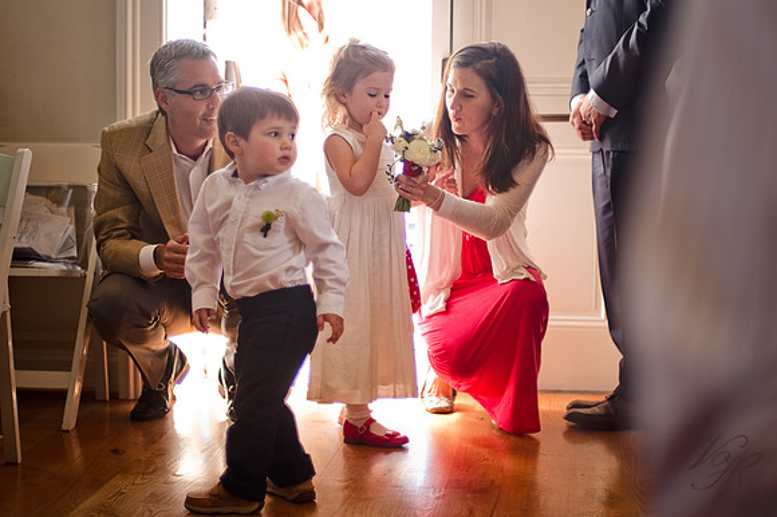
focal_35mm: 50
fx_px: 1079
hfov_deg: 39.6
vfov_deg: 27.0
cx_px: 388
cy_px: 258
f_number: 1.4
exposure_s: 1/320
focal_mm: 50
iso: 200
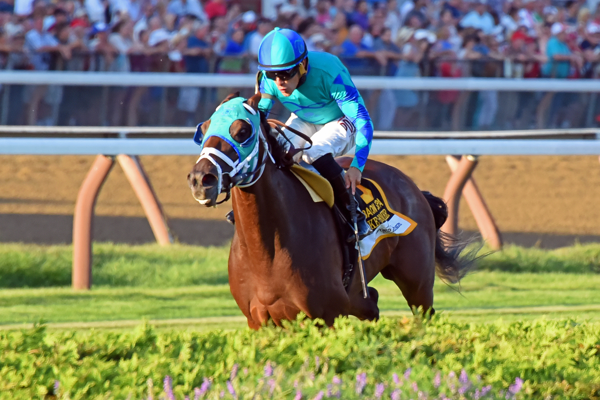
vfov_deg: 4.6
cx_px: 300
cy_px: 200
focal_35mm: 300
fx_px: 5002
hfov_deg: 6.9
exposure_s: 1/1250
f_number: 8
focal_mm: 300
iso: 2000
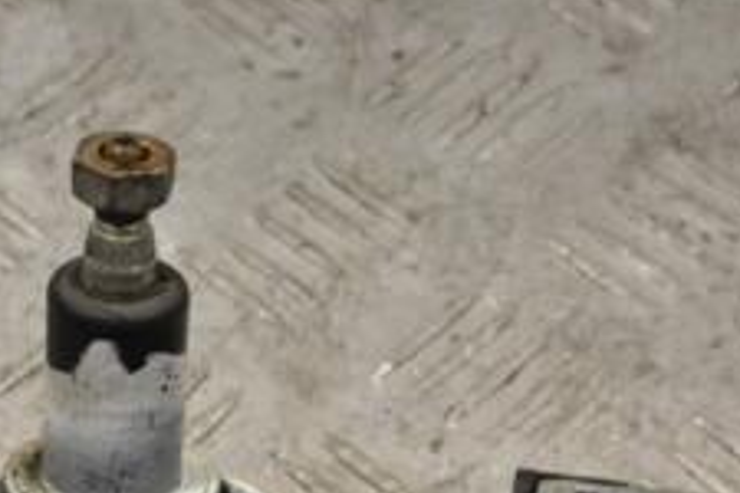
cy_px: 638
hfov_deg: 13.5
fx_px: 3124
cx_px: 378
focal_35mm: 152
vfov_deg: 8.9
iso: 3200
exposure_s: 1/320
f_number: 9
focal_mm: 38
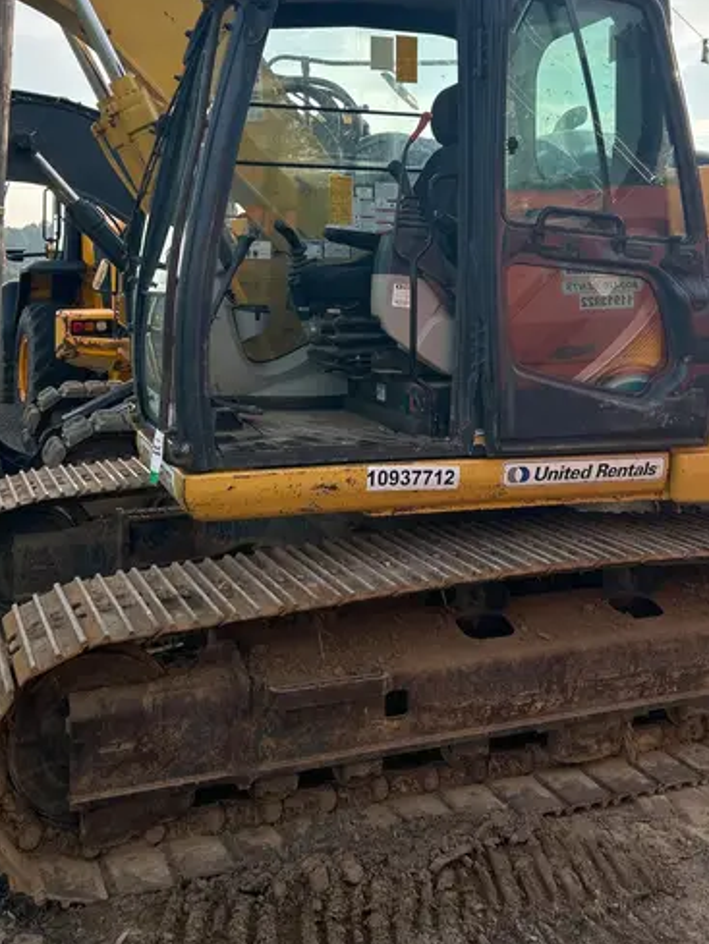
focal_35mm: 39
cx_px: 377
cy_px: 248
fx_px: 1065
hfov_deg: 36.8
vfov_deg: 46.3
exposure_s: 1/2457
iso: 50
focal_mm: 5.7
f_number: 1.5
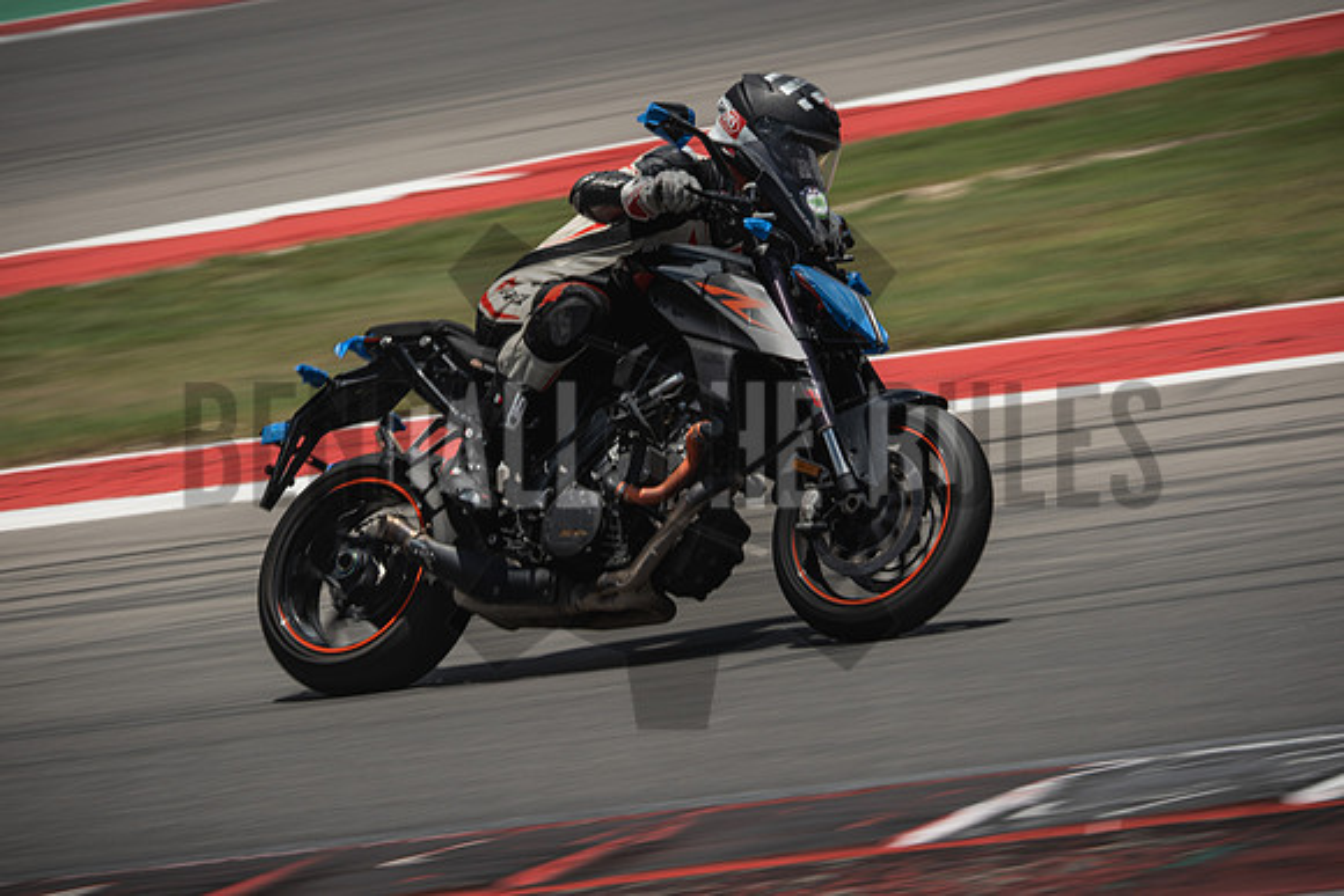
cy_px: 448
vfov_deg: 4.6
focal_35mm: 300
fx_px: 11202
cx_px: 672
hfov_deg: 6.9
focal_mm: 200
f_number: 10
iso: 125
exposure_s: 1/200
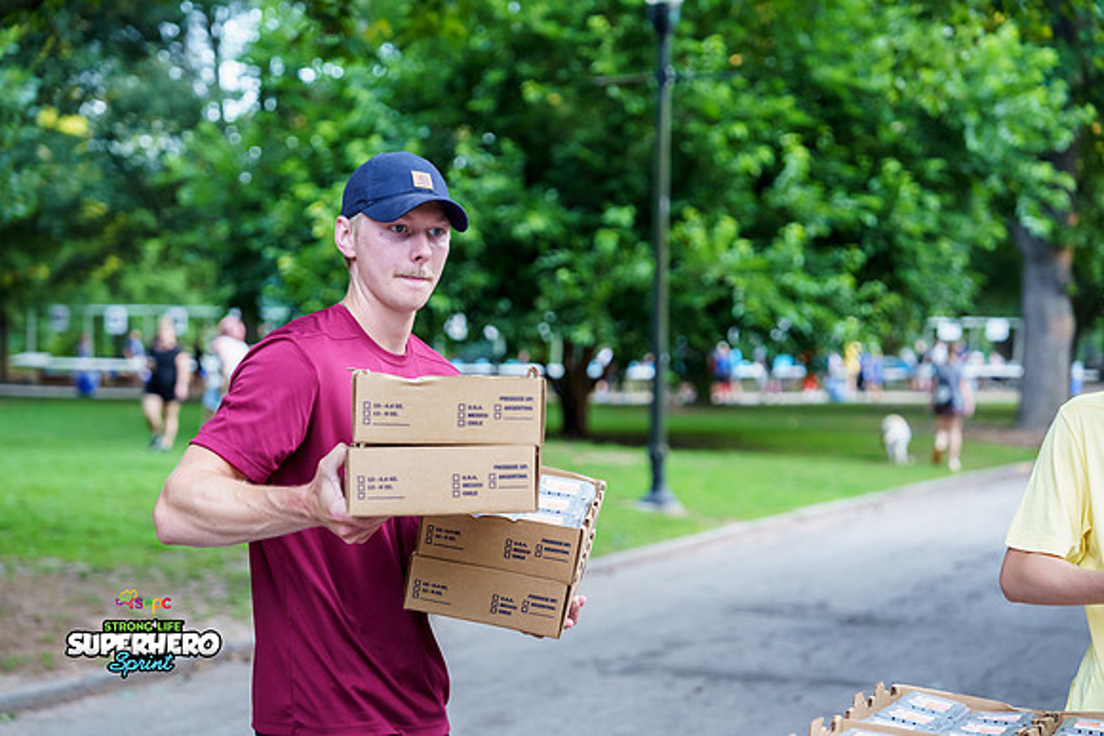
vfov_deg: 21.6
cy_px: 368
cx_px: 552
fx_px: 1932
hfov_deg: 31.9
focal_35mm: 63
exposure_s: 1/800
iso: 1250
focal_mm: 63
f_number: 2.8
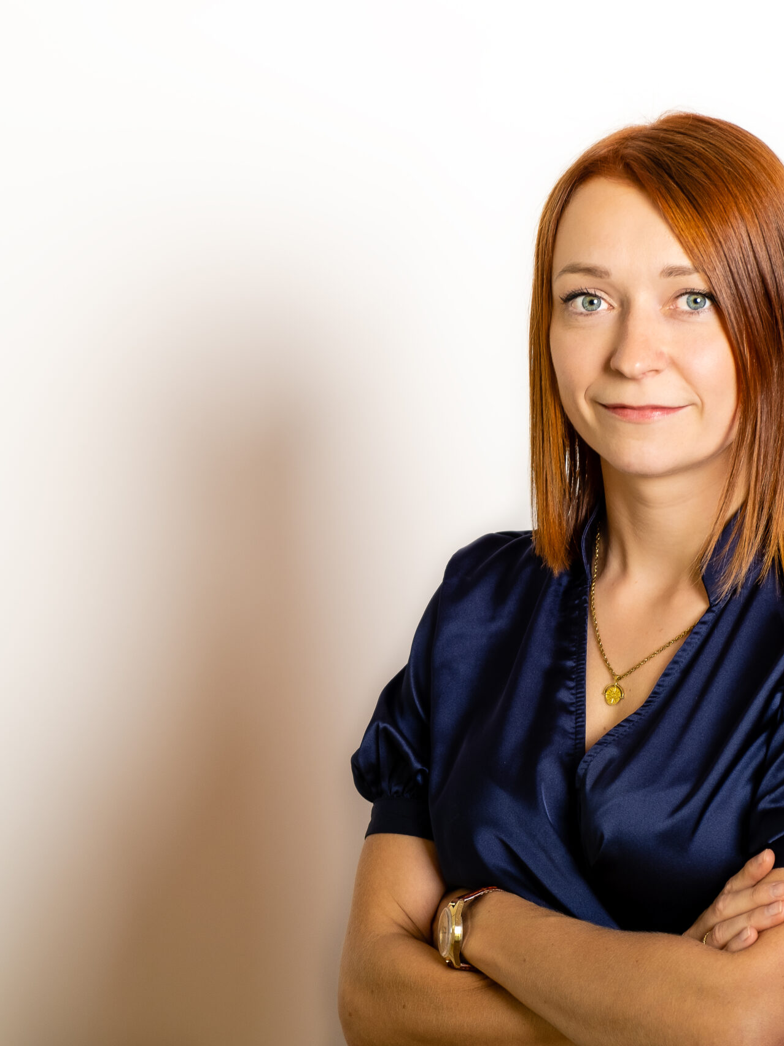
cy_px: 524
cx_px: 432
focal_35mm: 120
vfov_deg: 16.4
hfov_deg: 12.3
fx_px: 3624
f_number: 4
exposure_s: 1/180
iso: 250
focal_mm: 55
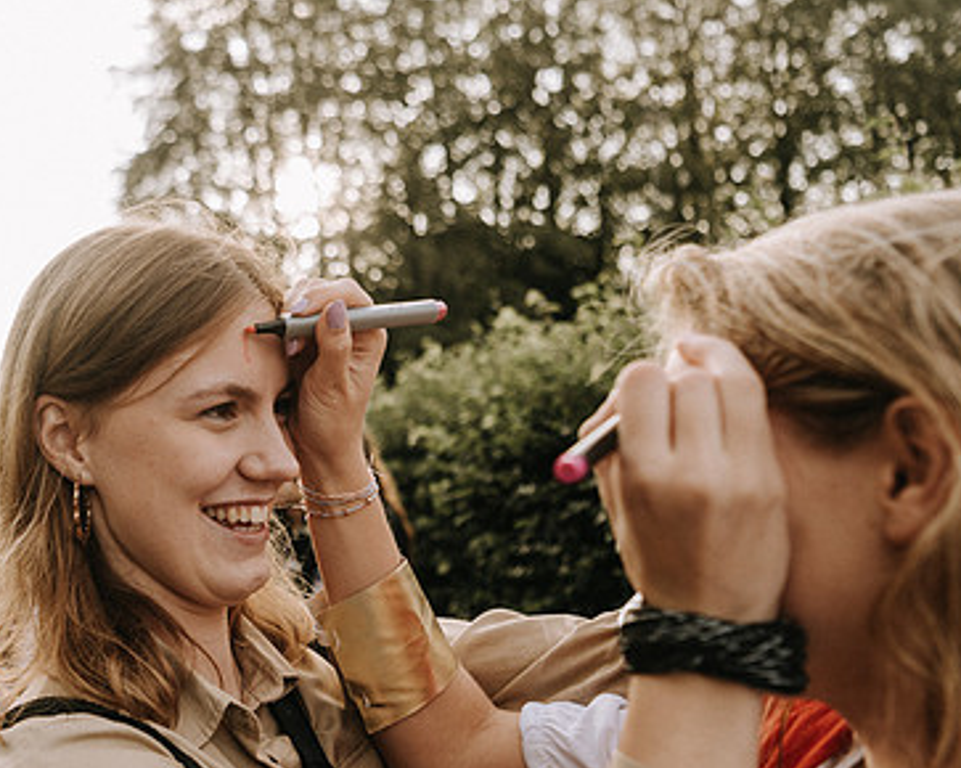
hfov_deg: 49.0
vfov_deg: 40.7
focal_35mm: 36
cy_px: 502
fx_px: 1023
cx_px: 286
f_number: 2.8
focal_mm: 24
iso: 100
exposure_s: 1/400
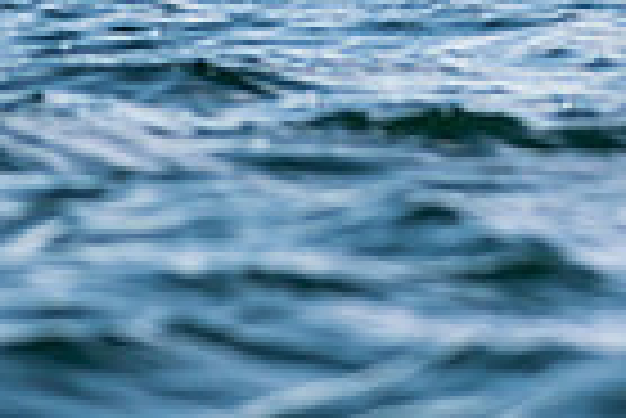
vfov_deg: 0.7
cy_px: -425
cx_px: 928
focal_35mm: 1948
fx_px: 33908
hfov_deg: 1.1
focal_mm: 300
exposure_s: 1/2500
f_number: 5
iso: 200
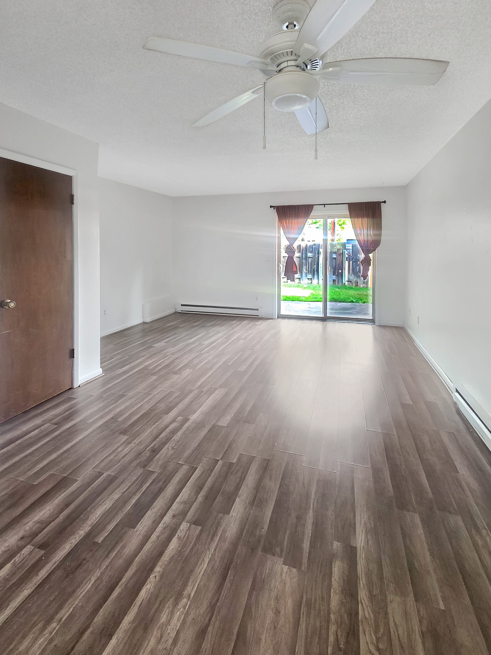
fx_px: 246
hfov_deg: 89.9
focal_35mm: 13
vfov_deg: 106.2
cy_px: 328
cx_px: 246
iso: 500
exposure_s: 1/60
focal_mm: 2.2
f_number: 2.2
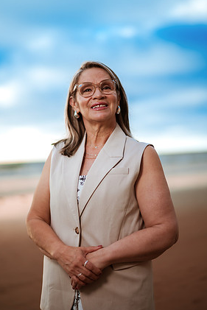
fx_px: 534
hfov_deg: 21.9
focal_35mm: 62
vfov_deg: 32.4
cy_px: 151
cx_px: 102
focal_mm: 58
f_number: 1.4
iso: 50
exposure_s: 1/1250
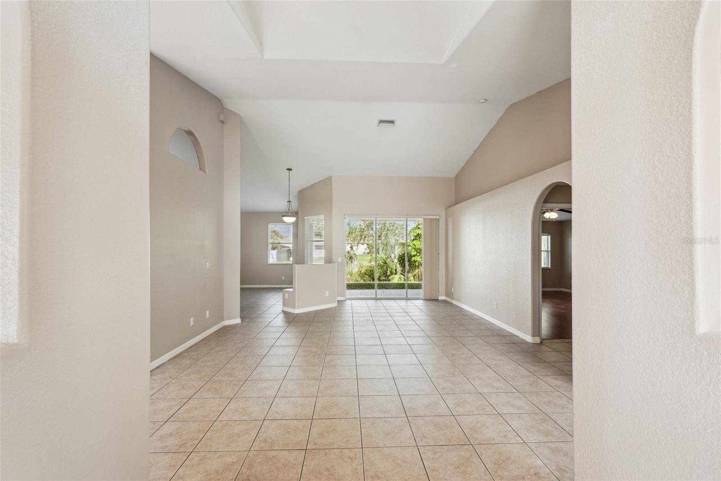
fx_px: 320
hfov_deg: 96.7
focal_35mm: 16
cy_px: 240
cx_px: 360
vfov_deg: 73.7
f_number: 8
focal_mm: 16
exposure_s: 1/80
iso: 400
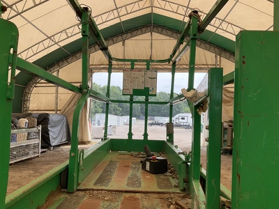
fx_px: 234
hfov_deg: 61.7
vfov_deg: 48.2
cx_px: 140
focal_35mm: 29
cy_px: 104
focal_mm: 3
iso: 25
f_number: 1.8
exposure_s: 1/355
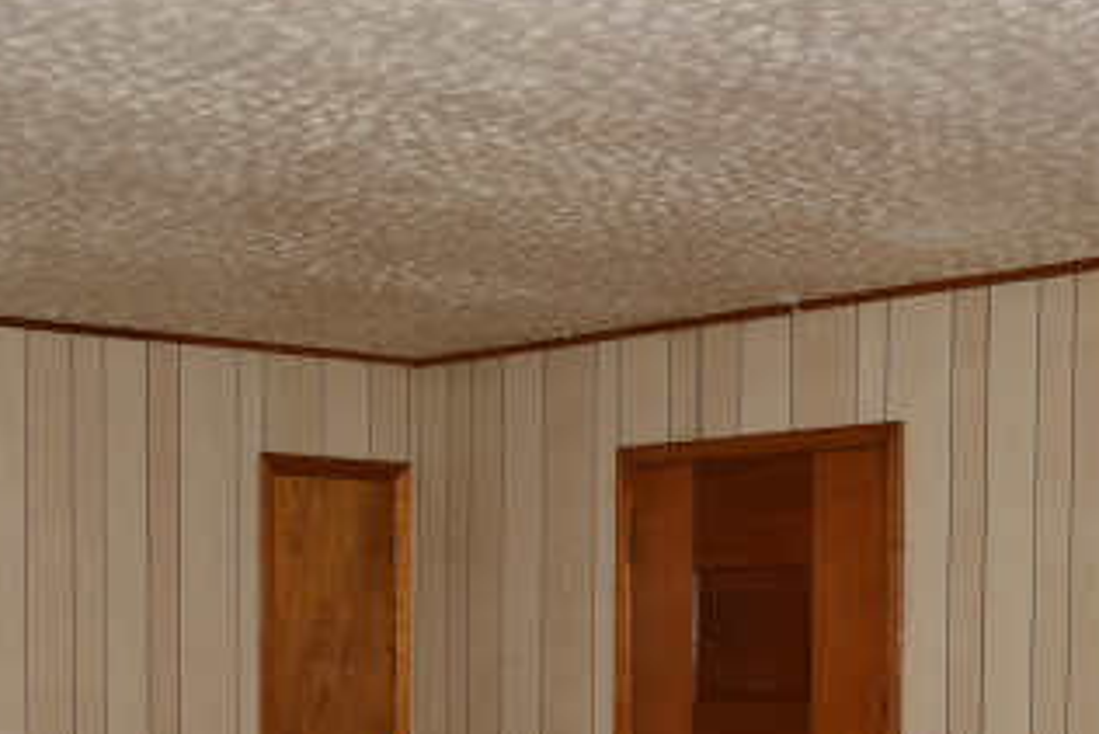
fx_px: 2168
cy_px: 765
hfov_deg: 28.4
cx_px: 490
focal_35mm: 71
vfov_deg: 18.6
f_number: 3.5
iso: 250
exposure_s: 1/60
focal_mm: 20
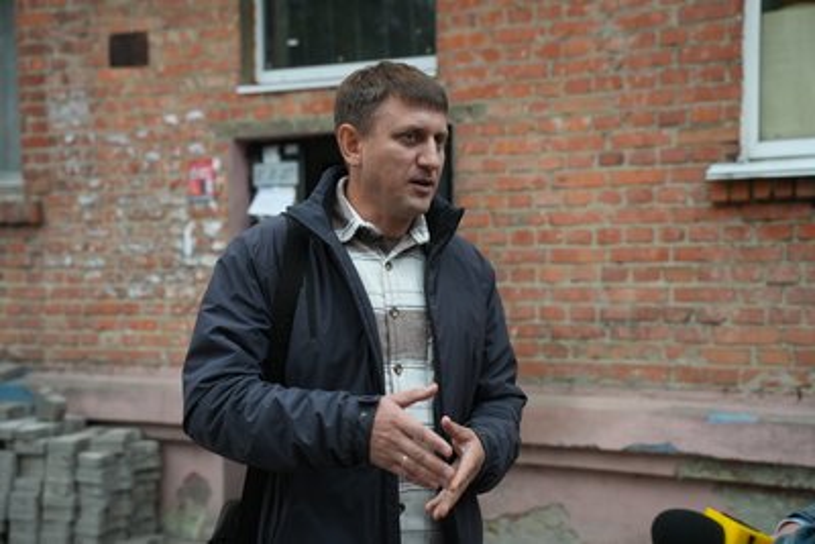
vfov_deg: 28.1
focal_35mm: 48
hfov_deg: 41.1
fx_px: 1087
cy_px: 272
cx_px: 408
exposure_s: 1/200
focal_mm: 48
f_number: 3.5
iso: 640
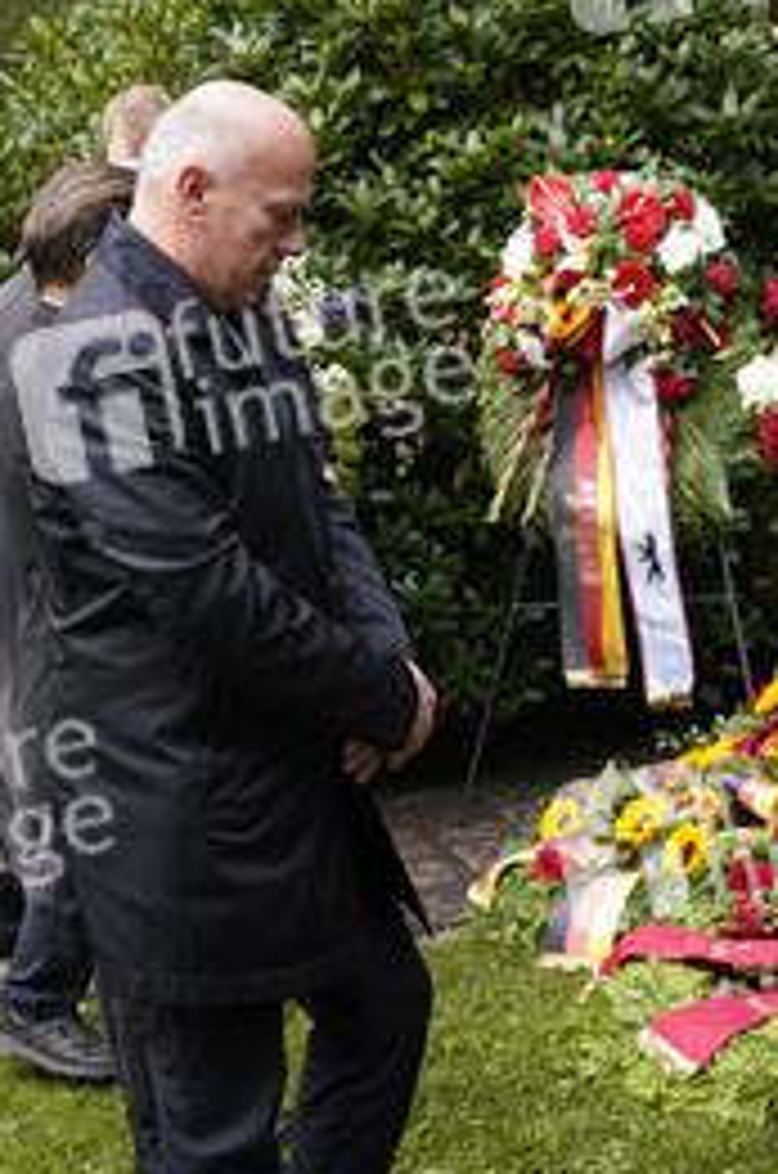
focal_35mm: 69
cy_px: 603
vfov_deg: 29.3
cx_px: 373
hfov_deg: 19.7
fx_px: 2246
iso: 1250
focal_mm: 45
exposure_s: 1/400
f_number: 5.6
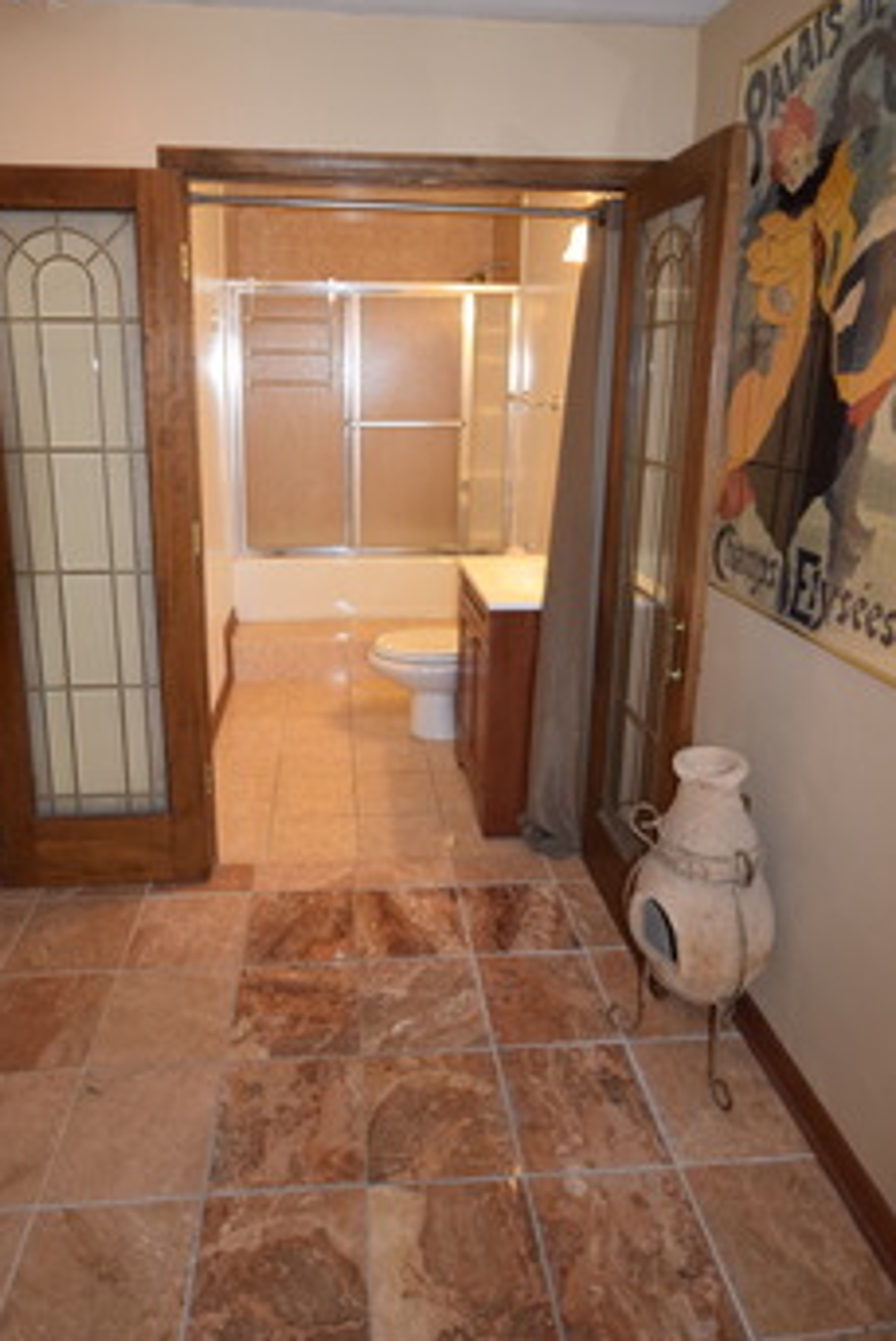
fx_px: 783
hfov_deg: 59.4
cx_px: 395
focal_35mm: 21
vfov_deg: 80.3
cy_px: 543
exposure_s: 1/60
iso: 800
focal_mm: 10
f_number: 4
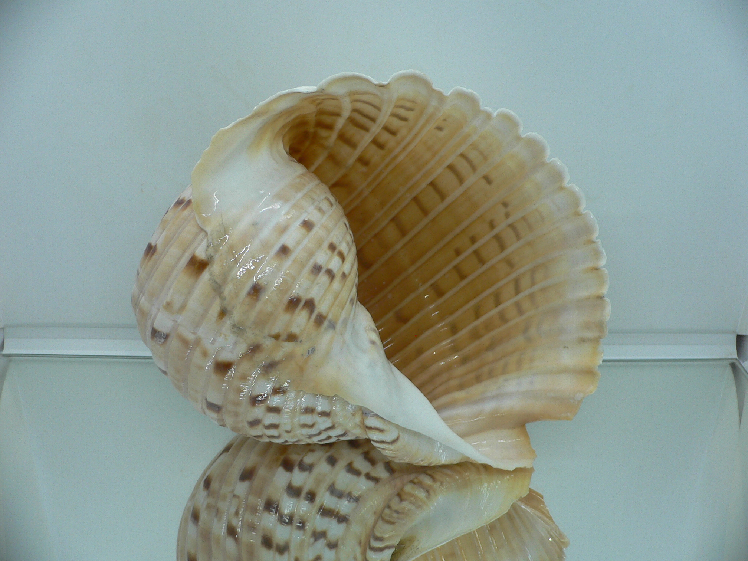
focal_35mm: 35
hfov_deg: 52.6
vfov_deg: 40.7
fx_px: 756
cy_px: 280
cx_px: 374
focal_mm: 4.6
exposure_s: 1/60
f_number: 2.8
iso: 80
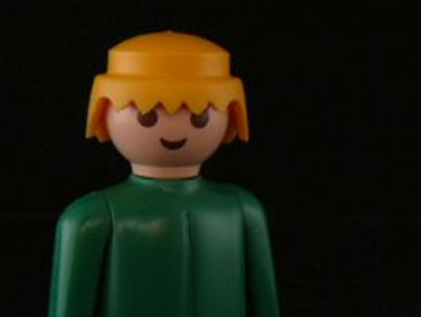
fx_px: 889
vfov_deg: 19.8
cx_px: 169
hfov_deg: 26.6
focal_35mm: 73
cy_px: 298
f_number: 4
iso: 100
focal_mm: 6
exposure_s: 1/8
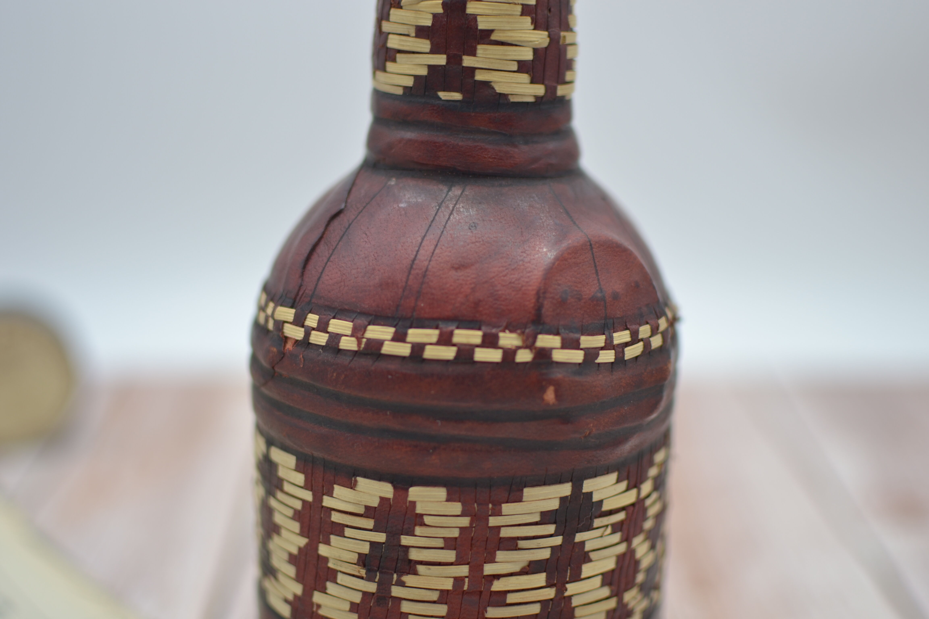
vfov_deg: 25.8
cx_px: 464
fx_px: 1355
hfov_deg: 37.9
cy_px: 310
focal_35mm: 52
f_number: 1.8
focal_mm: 35
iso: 100
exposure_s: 1/400
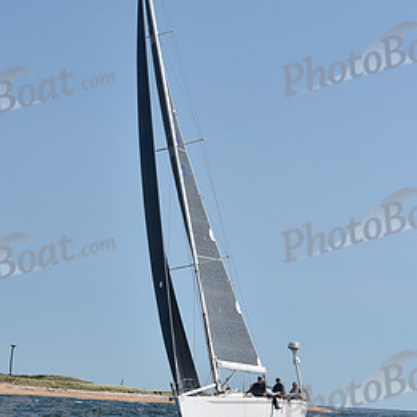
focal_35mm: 132
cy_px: 161
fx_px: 1799
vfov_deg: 13.2
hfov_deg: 13.2
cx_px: 199
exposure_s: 1/1600
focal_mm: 70
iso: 250
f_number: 8
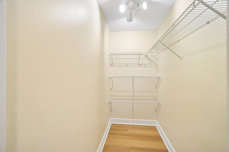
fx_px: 95
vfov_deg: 77.3
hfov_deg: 100.4
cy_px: 76
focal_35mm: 15
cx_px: 114
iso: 2500
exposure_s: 1/30
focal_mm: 10
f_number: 8
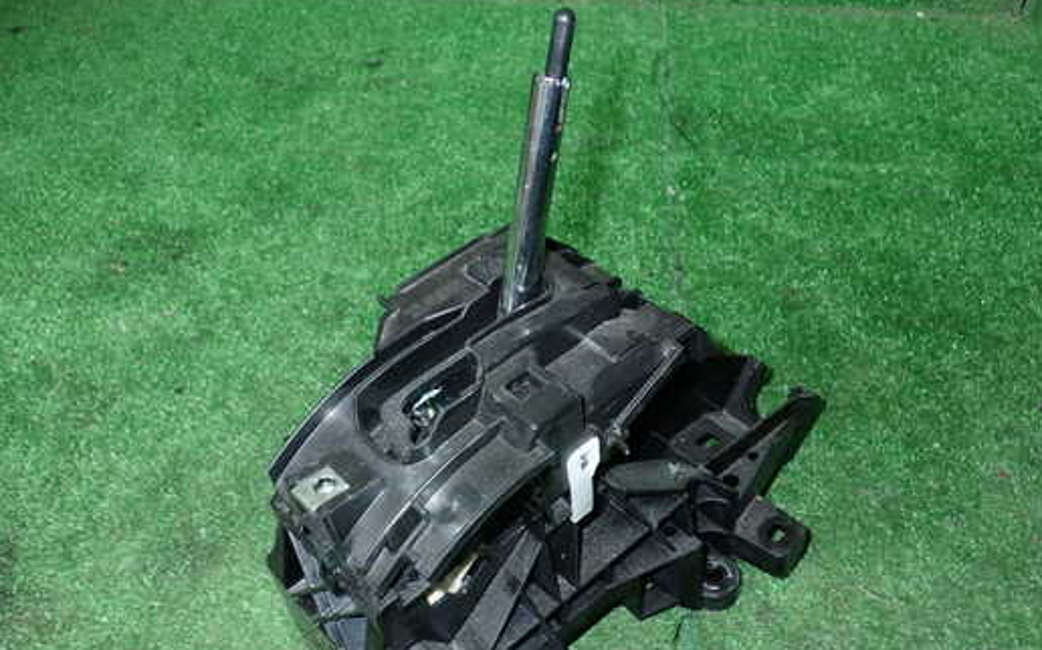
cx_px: 537
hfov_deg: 52.8
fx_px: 1050
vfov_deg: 34.3
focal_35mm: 37
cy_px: 384
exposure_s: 1/30
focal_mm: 5.4
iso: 200
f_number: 6.3
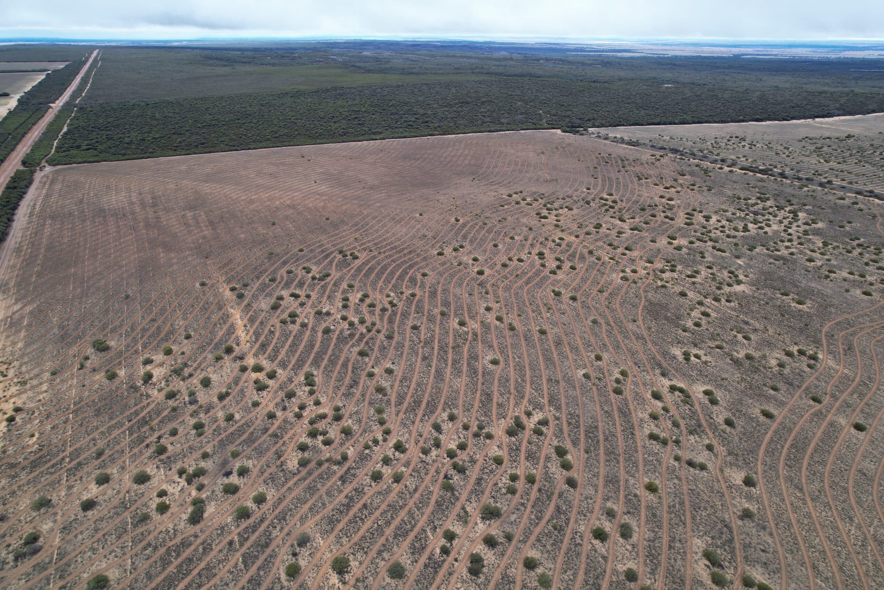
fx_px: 540
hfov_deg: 78.6
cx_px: 442
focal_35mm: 22
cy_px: 295
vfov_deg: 57.2
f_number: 2.8
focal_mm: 8.38
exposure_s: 1/240
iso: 140
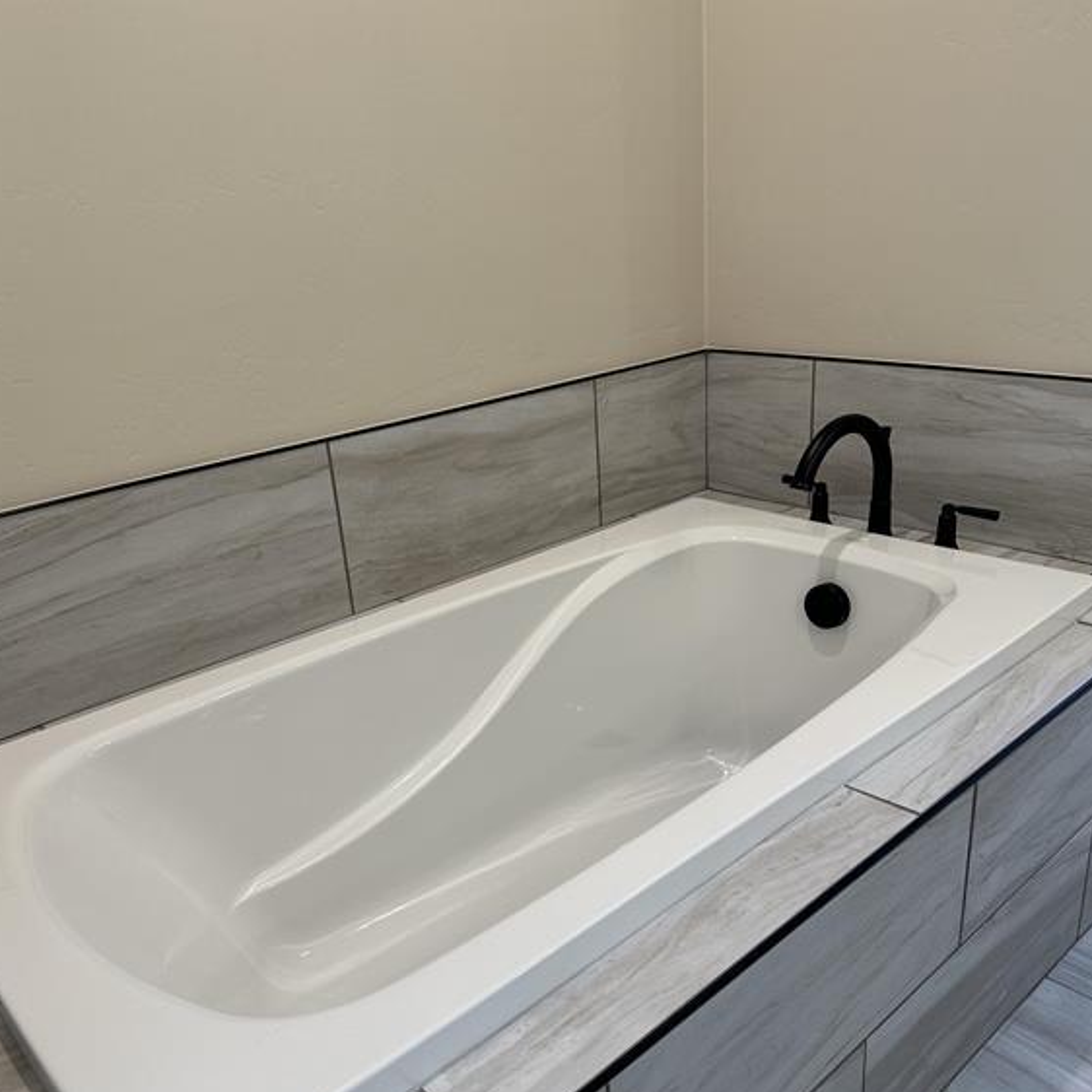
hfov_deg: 55.6
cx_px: 546
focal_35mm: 29
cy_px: 620
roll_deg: +3.8
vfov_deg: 55.4
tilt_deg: -25.4
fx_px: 1035
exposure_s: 1/120
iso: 125
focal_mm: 6.86
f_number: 1.78
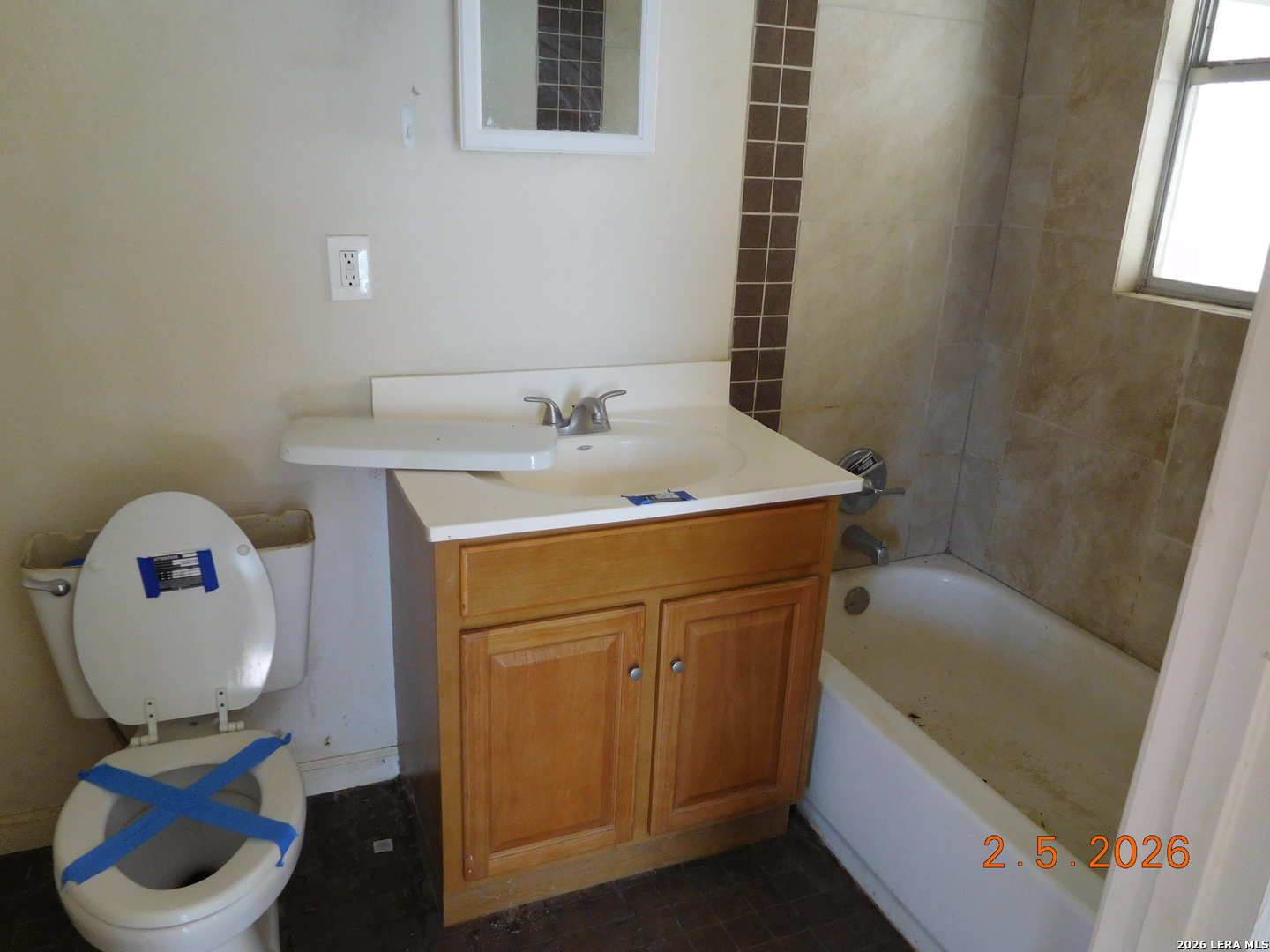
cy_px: 476
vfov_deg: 54.9
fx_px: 917
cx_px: 635
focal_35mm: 25
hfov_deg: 69.4
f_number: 3.4
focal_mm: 4.5
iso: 220
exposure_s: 1/30
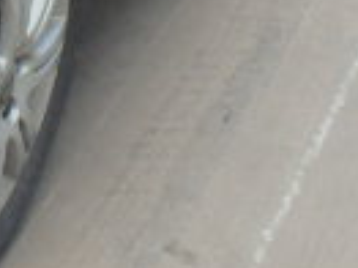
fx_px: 1416
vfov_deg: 9.9
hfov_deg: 12.8
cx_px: -333
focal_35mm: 137
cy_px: -306
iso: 125
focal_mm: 5
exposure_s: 1/125
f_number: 3.9
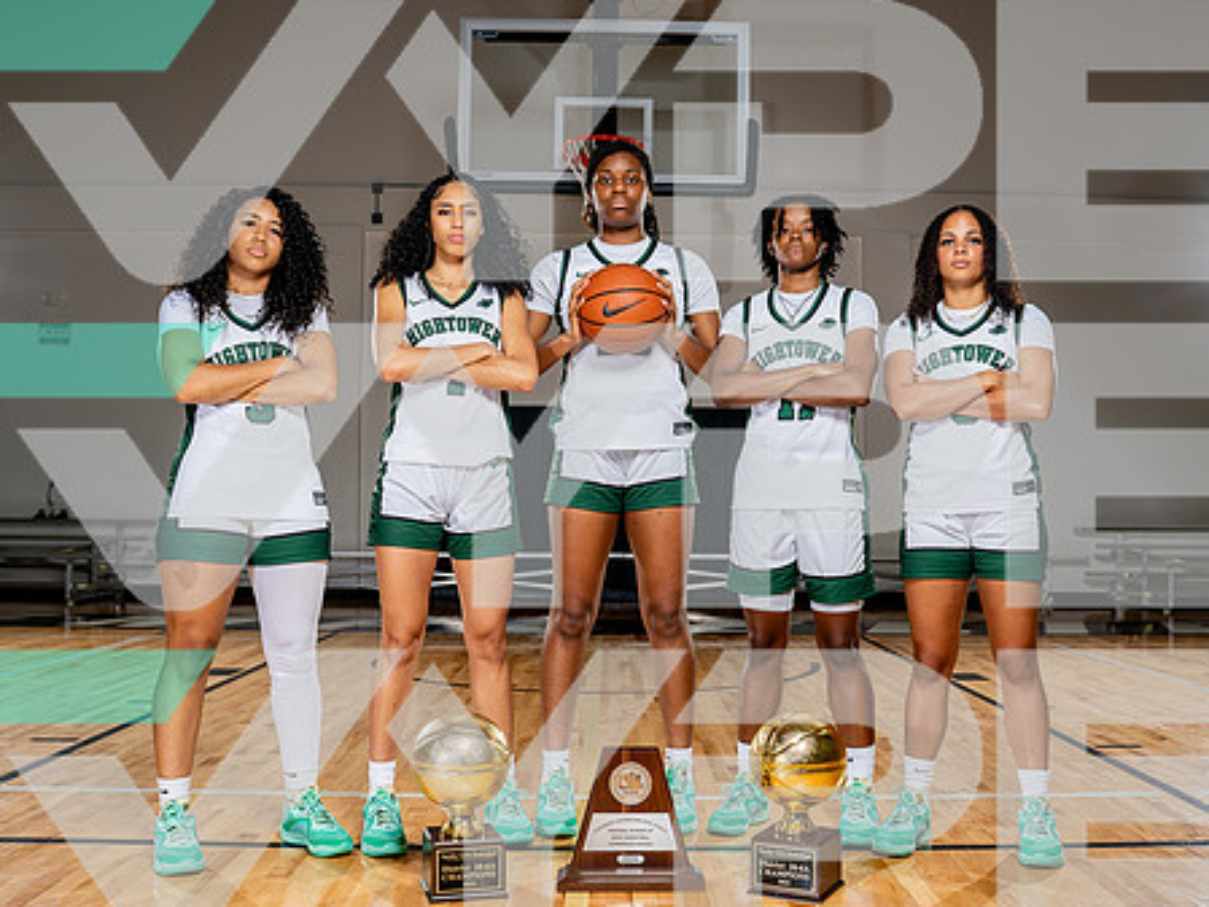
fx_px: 1258
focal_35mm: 36
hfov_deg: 51.3
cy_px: 467
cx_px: 630
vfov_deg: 39.7
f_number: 5.6
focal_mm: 29
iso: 200
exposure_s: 1/250
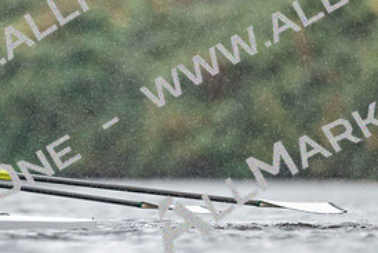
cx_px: 40
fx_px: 13362
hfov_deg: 1.6
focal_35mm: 1272
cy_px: 131
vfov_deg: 1.1
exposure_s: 1/2500
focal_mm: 600
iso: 4500
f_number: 4
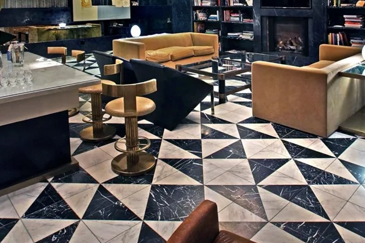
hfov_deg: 65.7
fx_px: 282
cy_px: 40
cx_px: 193
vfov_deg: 43.9
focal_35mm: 28
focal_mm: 11
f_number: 4.5
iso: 320
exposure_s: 1/4
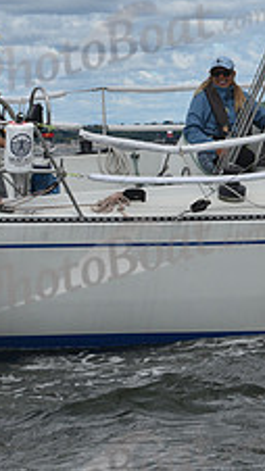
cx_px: 378
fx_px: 2350
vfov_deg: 11.4
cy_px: 124
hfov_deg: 6.4
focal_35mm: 188
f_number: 10
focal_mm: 70
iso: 250
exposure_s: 1/800
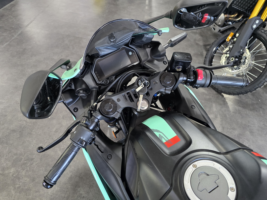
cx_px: 134
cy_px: 100
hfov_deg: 73.9
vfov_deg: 58.9
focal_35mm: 23
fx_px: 177
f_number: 1.7
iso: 640
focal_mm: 6.3
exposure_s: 1/60
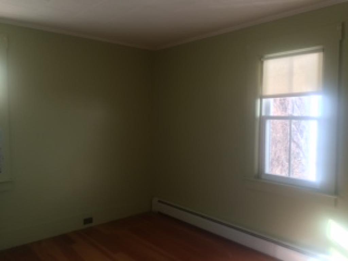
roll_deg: +1.1
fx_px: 292
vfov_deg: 48.2
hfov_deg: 61.7
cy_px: 130
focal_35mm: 29
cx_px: 174
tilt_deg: -5.2
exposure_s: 1/120
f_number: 2.2
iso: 64
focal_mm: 4.15
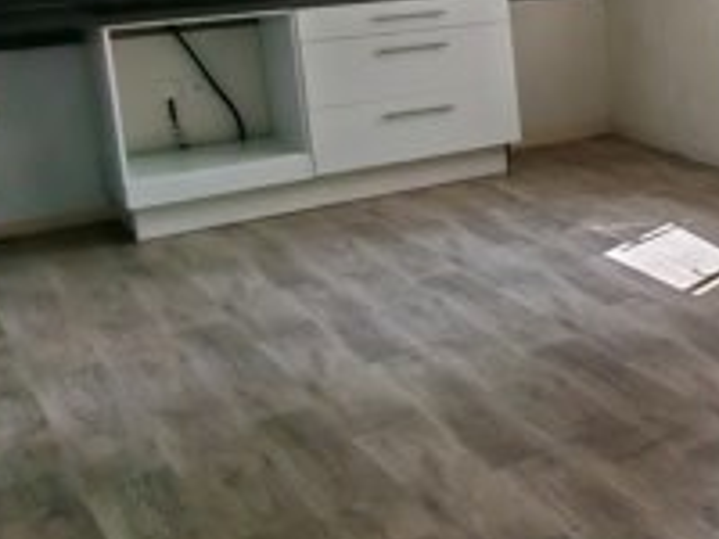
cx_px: 1215
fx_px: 1329
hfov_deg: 22.0
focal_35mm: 64
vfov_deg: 22.3
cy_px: 32
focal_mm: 1.96
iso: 50
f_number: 2.2
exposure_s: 1/330
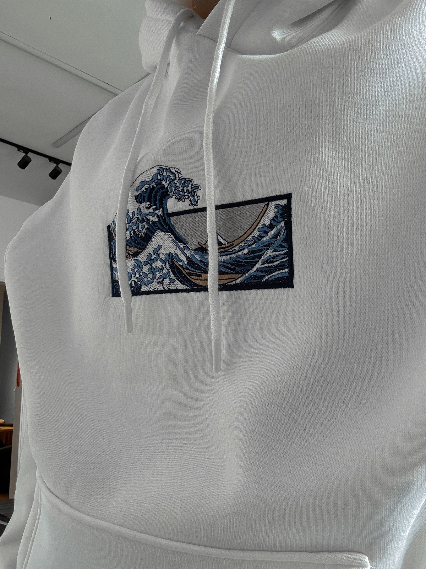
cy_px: 284
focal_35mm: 30
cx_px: 213
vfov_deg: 60.0
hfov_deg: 46.8
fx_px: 492
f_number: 1.9
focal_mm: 2.69
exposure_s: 1/90
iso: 80
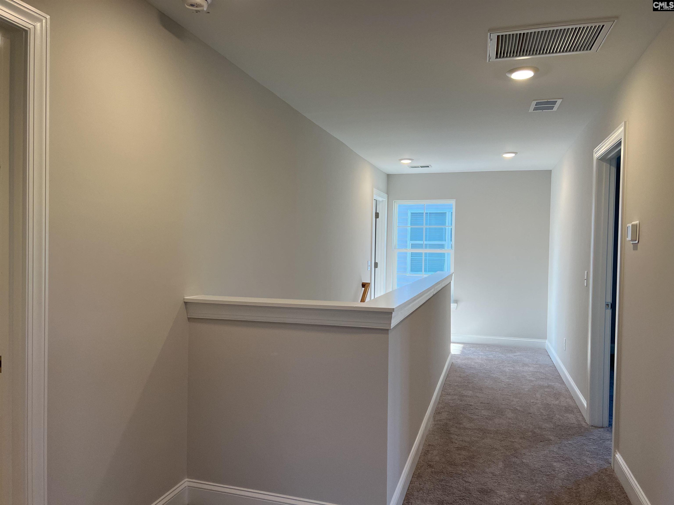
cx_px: 337
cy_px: 252
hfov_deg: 67.3
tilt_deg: -1.5
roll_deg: -0.8
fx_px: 506
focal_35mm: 26
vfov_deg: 53.1
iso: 64
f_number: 1.5
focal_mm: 5.7
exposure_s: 1/165
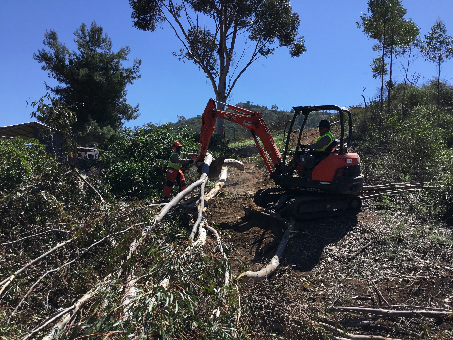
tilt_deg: +0.9
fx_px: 406
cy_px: 170
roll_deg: -4.3
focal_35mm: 31
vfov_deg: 45.4
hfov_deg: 58.4
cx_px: 226
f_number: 2.4
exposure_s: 1/1235
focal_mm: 3.3
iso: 25
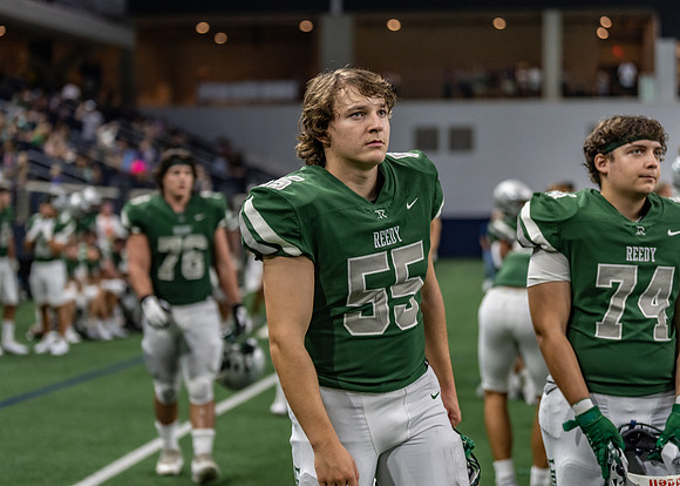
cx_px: 340
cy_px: 243
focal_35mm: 96
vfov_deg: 14.9
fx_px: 1860
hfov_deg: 20.7
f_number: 2.8
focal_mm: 91
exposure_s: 1/400
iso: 1600
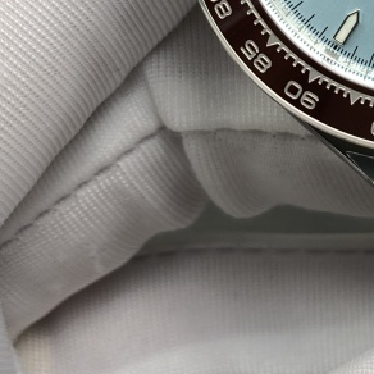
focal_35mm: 109
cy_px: -64
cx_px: 484
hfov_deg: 15.2
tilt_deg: -66.0
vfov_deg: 15.4
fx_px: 1332
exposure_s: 1/145
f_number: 1.8
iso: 32
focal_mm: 4.25
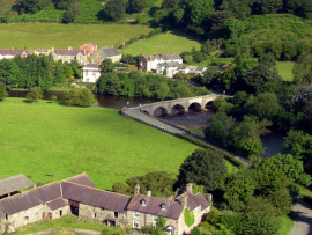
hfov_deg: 26.1
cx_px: 30
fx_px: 650
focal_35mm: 72
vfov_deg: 20.5
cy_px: 116
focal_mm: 7.8
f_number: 4.8
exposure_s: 1/256
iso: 50
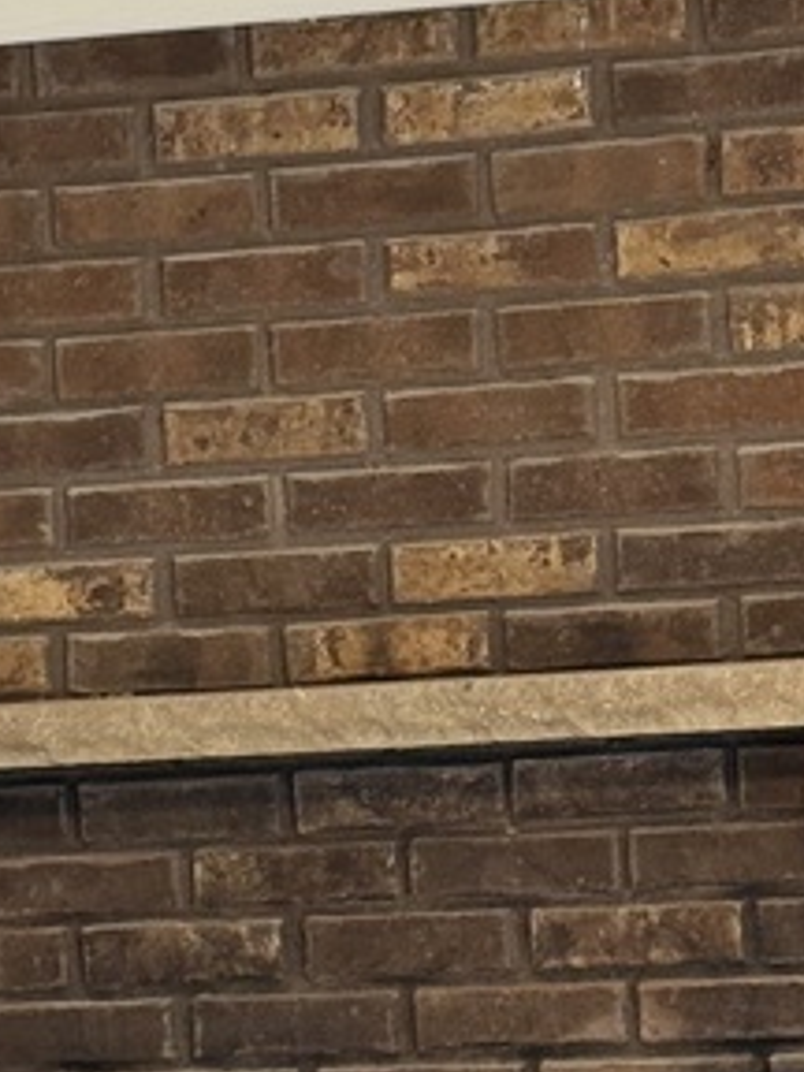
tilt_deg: -2.2
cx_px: 436
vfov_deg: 10.9
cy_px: 912
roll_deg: +2.0
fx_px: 5574
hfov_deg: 8.2
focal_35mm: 180
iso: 125
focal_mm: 6.76
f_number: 1.78
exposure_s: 1/60
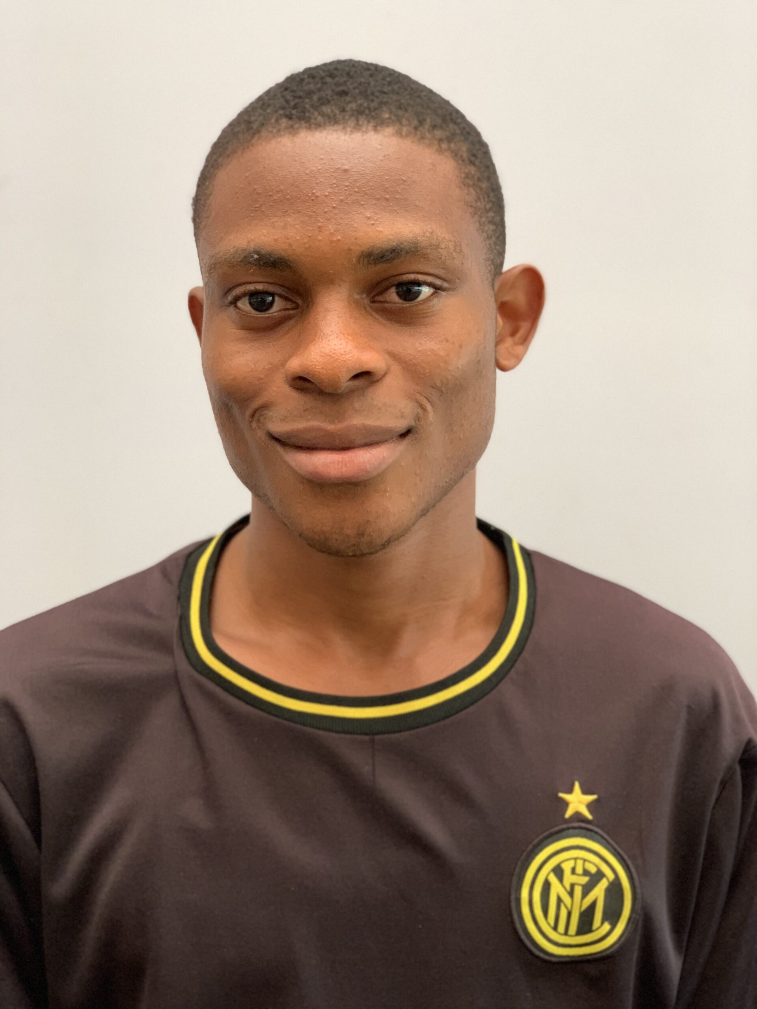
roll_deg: -0.6
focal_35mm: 52
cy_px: 504
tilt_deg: -4.8
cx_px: 378
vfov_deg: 36.8
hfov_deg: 28.0
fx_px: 1516
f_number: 2.4
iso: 200
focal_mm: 6
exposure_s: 1/60
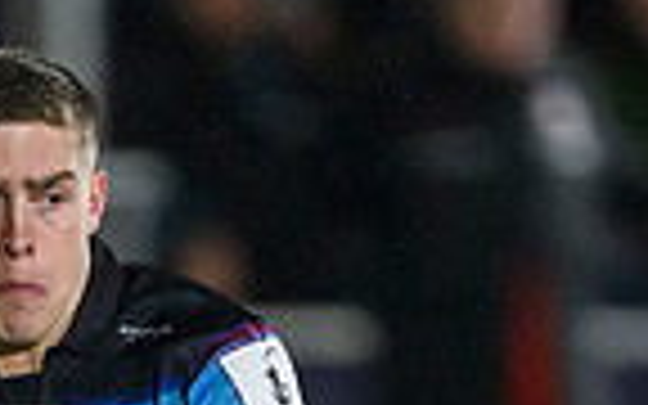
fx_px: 42561
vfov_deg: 0.5
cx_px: 63
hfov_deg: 0.9
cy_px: 909
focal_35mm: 2410
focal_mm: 400
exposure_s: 1/2500
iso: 6400
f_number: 3.2
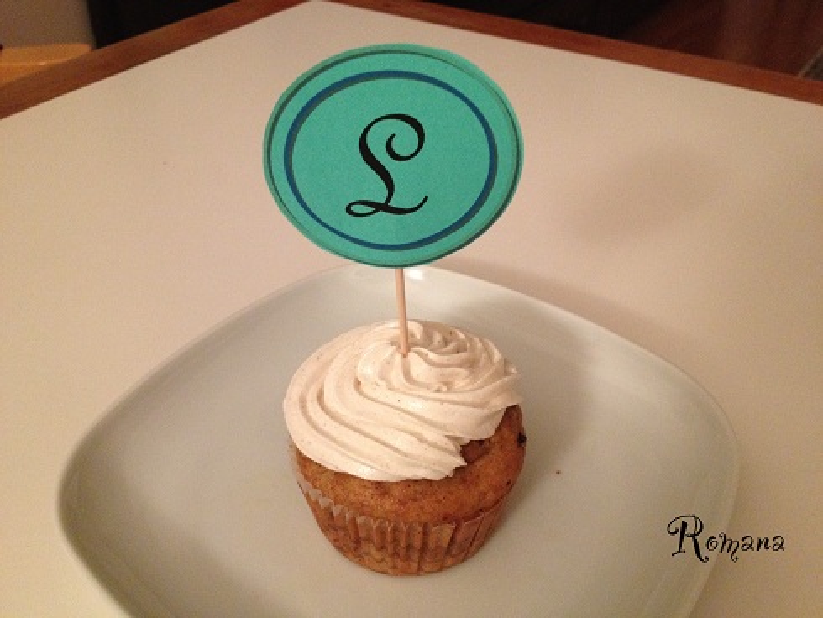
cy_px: 309
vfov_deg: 40.7
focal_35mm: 35
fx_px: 833
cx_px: 412
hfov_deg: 52.6
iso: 320
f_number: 2.4
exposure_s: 1/20
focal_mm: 4.28
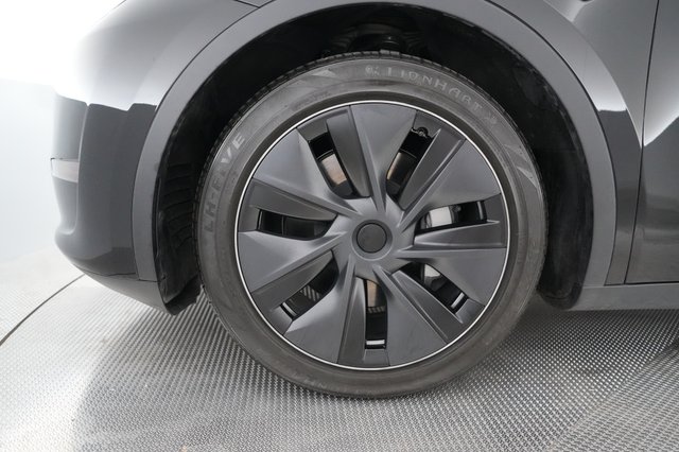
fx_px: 490
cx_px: 340
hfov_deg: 69.4
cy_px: 226
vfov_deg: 49.5
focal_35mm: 26
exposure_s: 1/320
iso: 12800
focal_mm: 26
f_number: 2.8
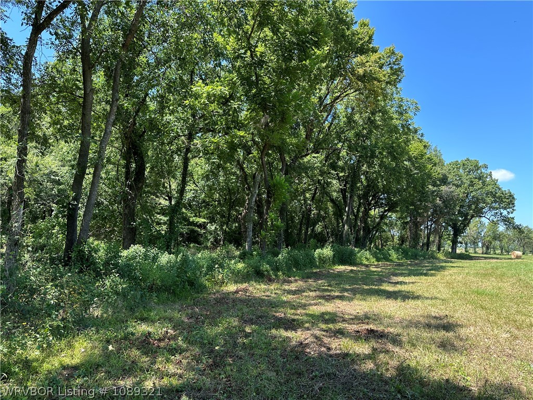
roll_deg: -1.6
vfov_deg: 56.8
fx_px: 370
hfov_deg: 71.6
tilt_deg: +4.5
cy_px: 200
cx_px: 266
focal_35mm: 24
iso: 80
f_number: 1.78
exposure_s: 1/836
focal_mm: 6.86
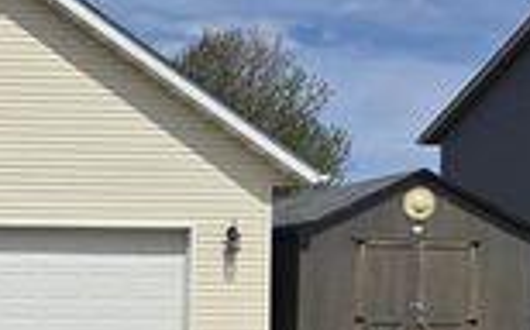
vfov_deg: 16.1
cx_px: -165
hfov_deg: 23.1
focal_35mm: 79
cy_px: 339
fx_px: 1140
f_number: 1.8
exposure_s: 1/3589
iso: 25
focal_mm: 5.4
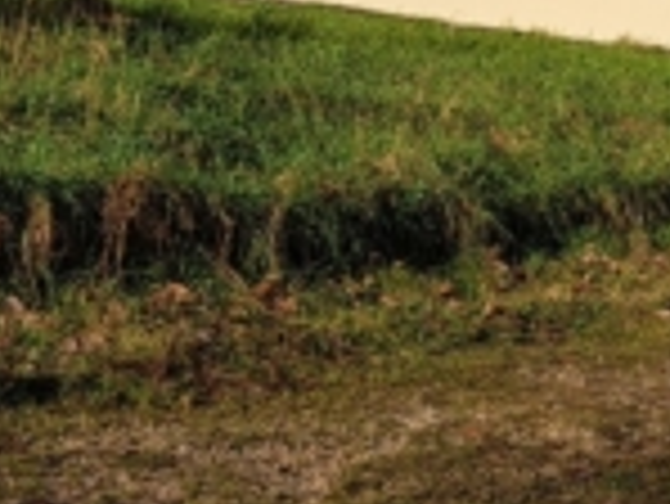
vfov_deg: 11.7
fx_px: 2305
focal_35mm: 119
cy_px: -346
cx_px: 857
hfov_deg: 15.8
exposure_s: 1/1869
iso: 50
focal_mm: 5.23
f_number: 1.8
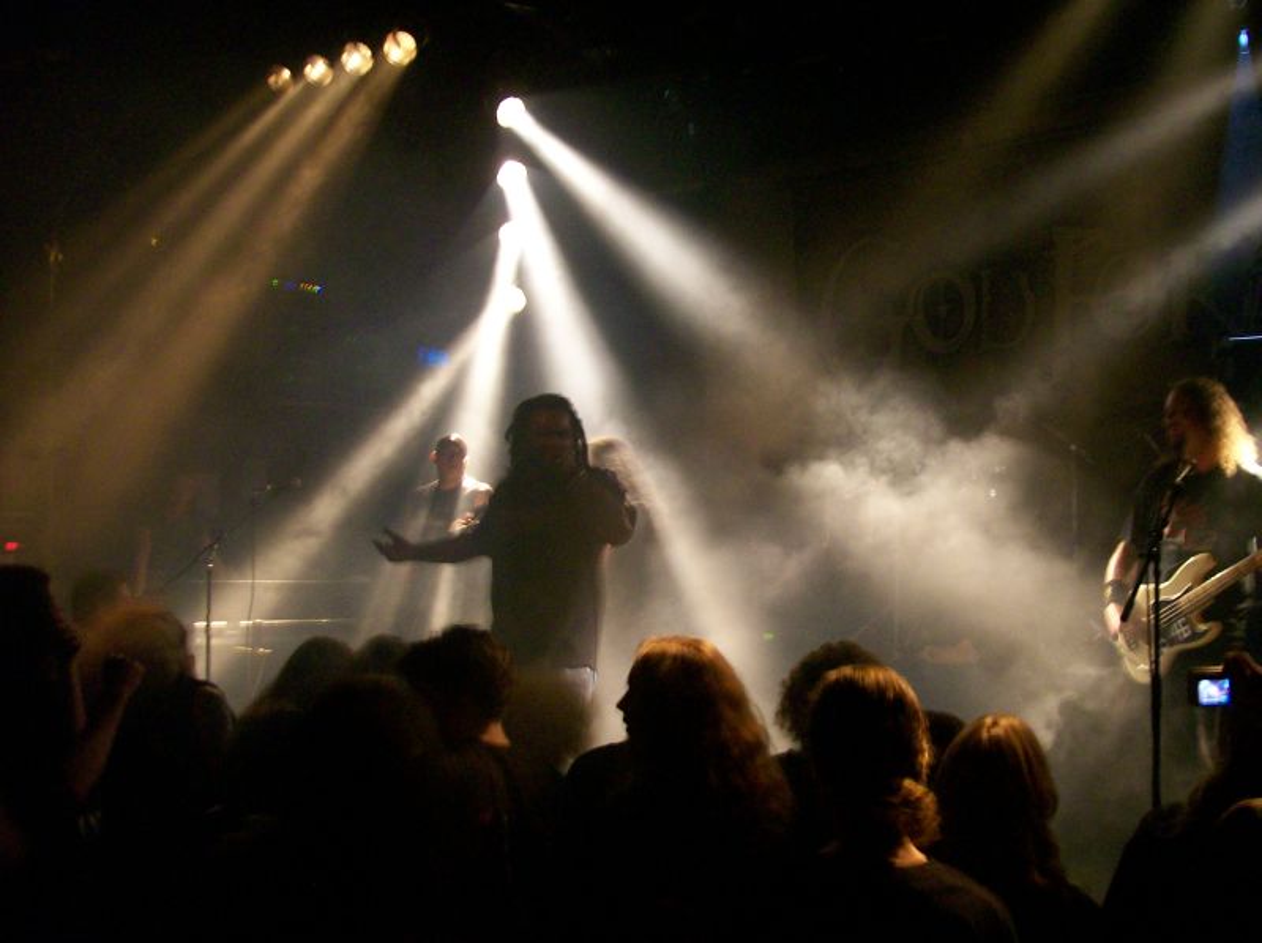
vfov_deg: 39.6
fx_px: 1311
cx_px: 631
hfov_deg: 51.4
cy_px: 472
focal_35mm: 36
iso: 160
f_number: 2.7
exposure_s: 1/8
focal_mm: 6
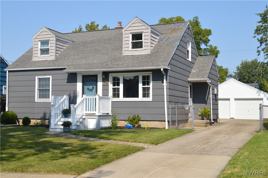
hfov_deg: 41.2
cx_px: 134
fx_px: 357
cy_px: 89
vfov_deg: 28.0
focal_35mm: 48
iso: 100
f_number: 9
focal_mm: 32
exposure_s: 1/320
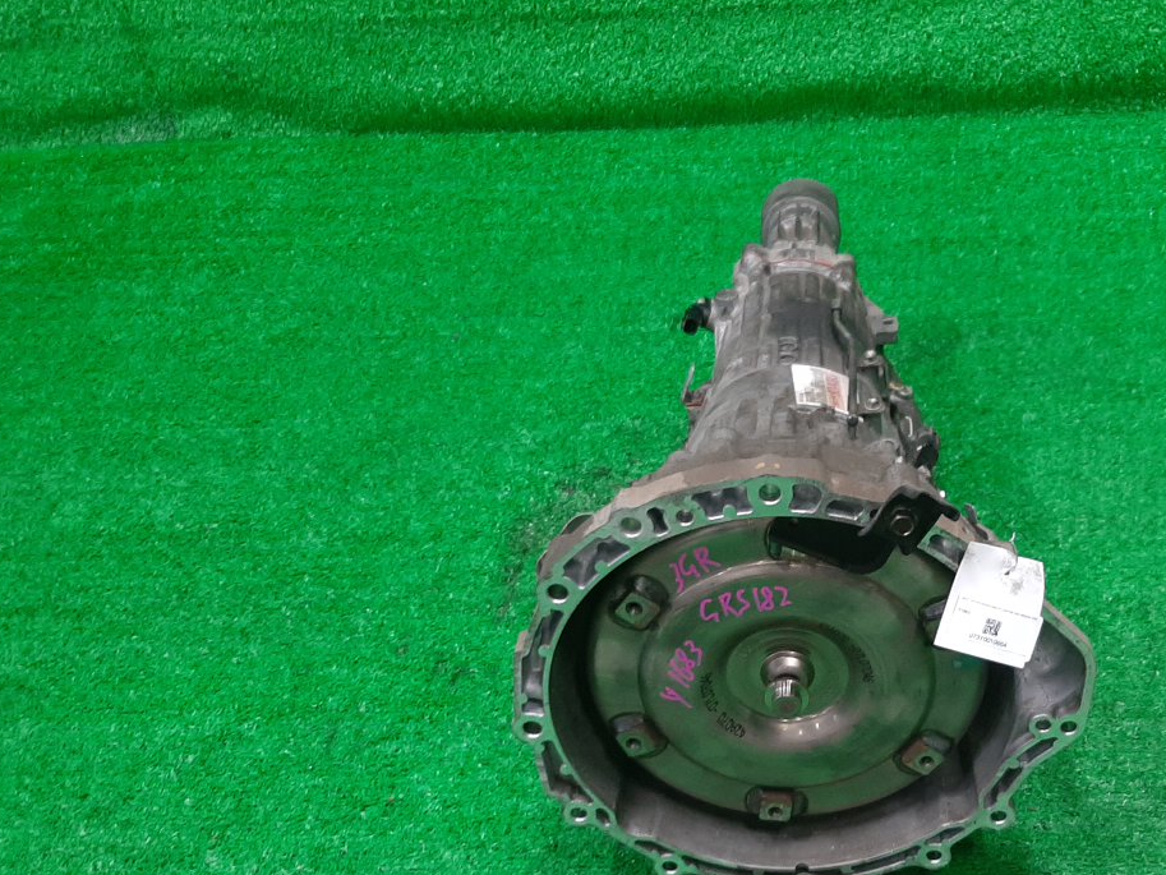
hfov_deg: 44.9
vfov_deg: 34.4
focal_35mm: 41
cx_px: 798
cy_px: 659
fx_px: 1381
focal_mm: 3.93
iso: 133
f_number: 1.7
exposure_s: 1/50
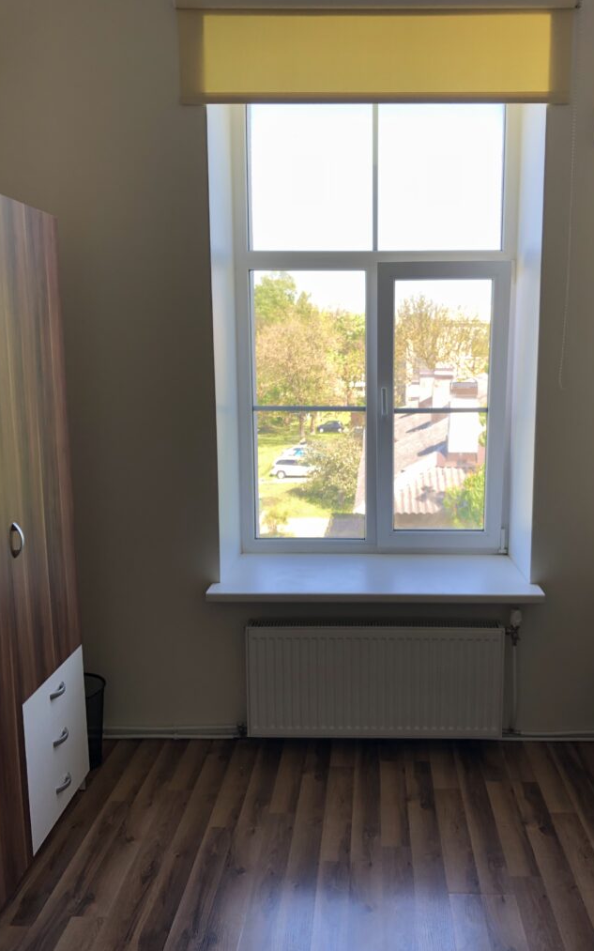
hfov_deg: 41.7
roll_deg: +0.9
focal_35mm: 30
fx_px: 777
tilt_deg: -7.2
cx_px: 352
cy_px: 478
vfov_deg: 62.9
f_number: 1.8
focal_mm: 3.99
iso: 50
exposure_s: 1/120
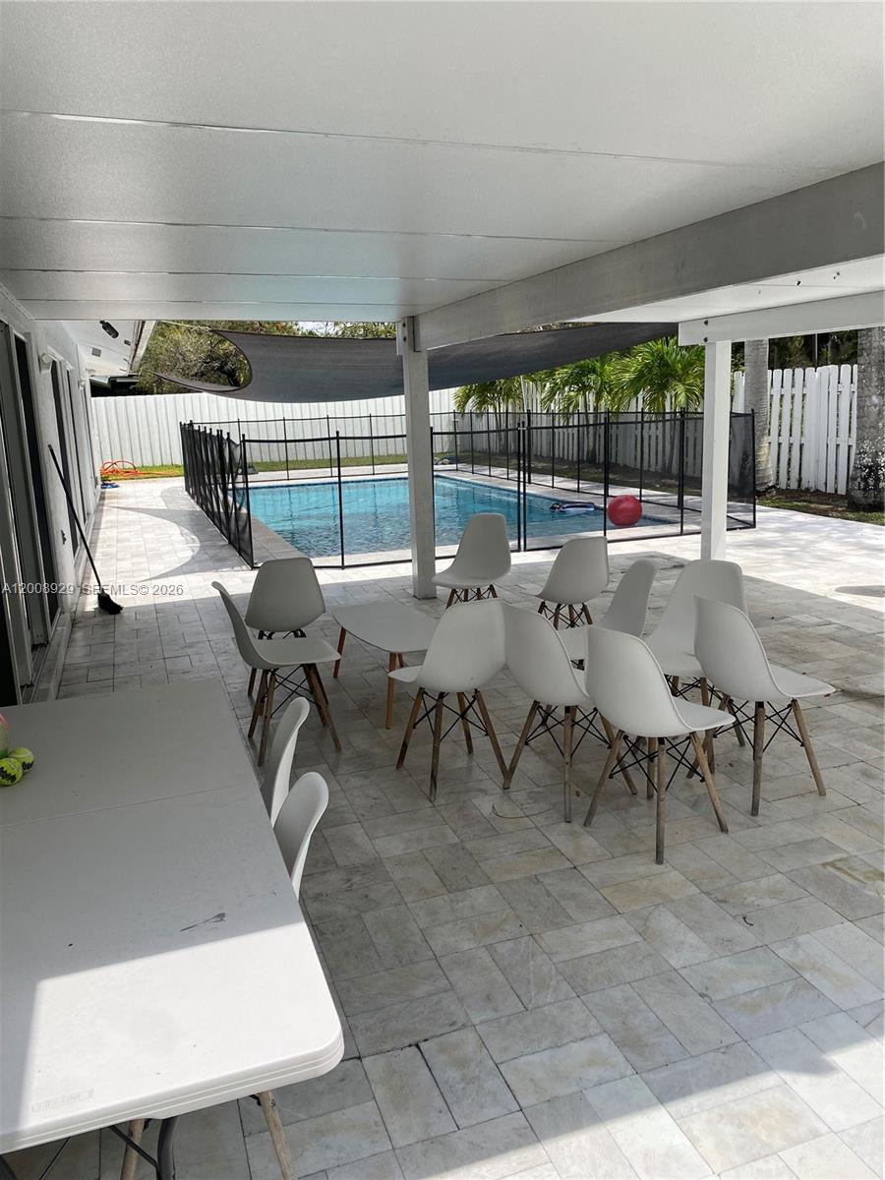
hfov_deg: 53.1
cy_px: 590
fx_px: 886
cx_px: 442
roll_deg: +2.5
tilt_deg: -10.1
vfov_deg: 67.3
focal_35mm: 26
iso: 32
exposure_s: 1/3125
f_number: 1.8
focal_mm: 4.25
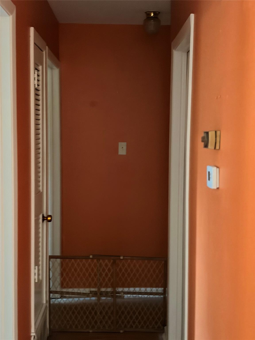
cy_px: 170
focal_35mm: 52
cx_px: 128
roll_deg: -0.1
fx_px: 511
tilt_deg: -3.7
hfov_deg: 28.0
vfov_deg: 36.8
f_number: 1.6
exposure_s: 1/18
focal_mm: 5.96
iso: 500
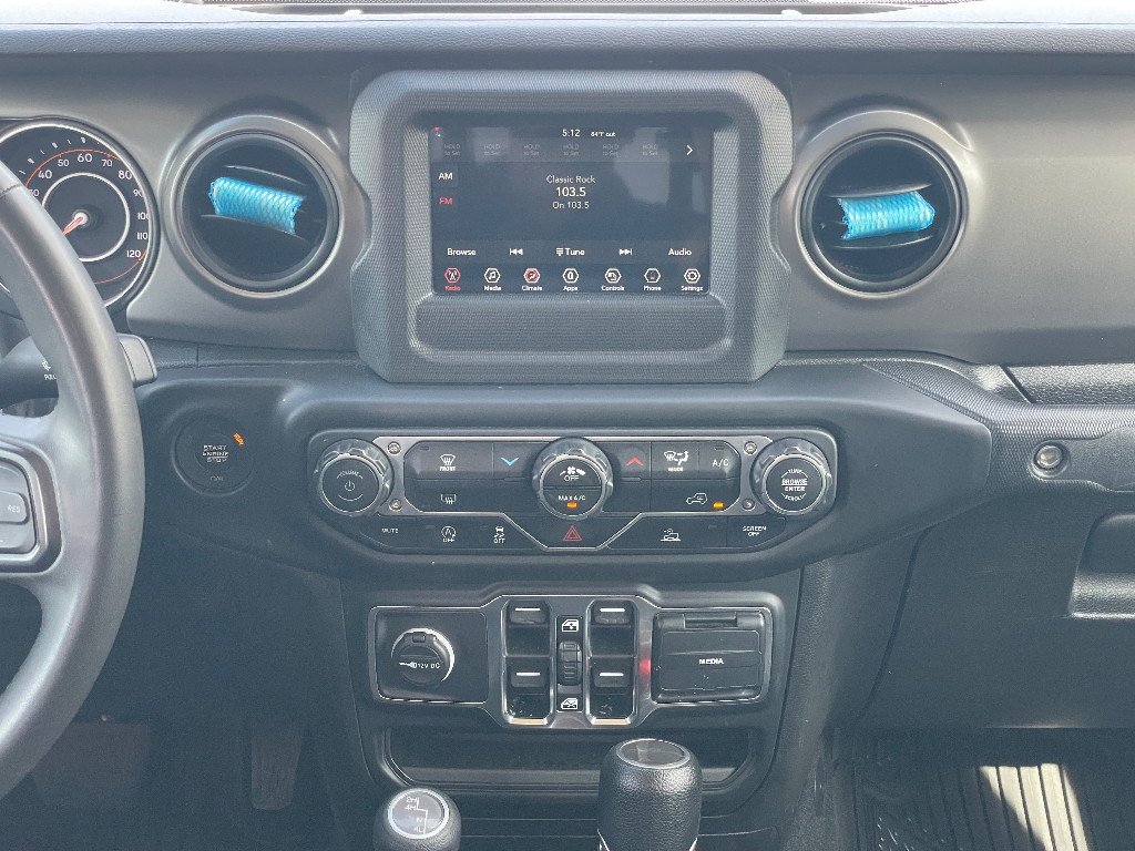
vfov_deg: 28.0
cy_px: 426
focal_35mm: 52
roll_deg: -0.1
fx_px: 1705
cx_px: 568
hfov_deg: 36.8
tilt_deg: -27.6
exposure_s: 1/122
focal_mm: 6
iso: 200
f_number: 2
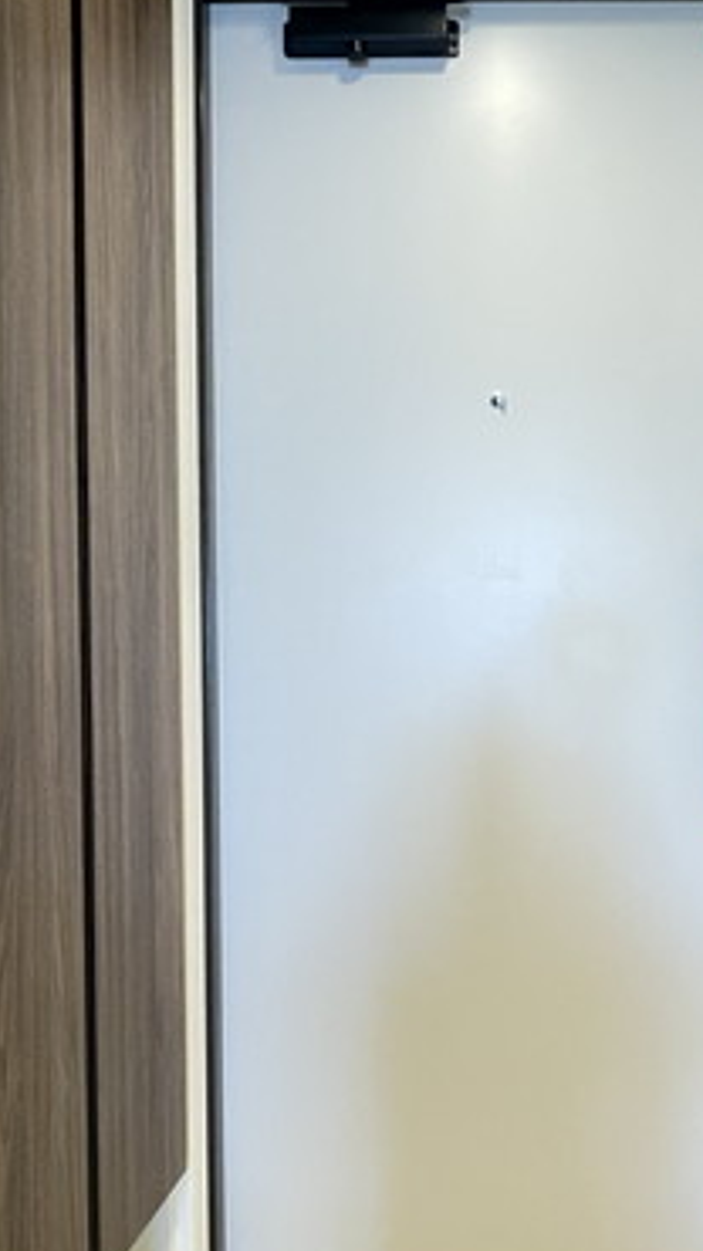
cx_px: 517
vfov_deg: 59.1
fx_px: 1094
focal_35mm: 33
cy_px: 734
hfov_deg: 34.9
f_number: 2.4
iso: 400
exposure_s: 1/50
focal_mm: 1.55
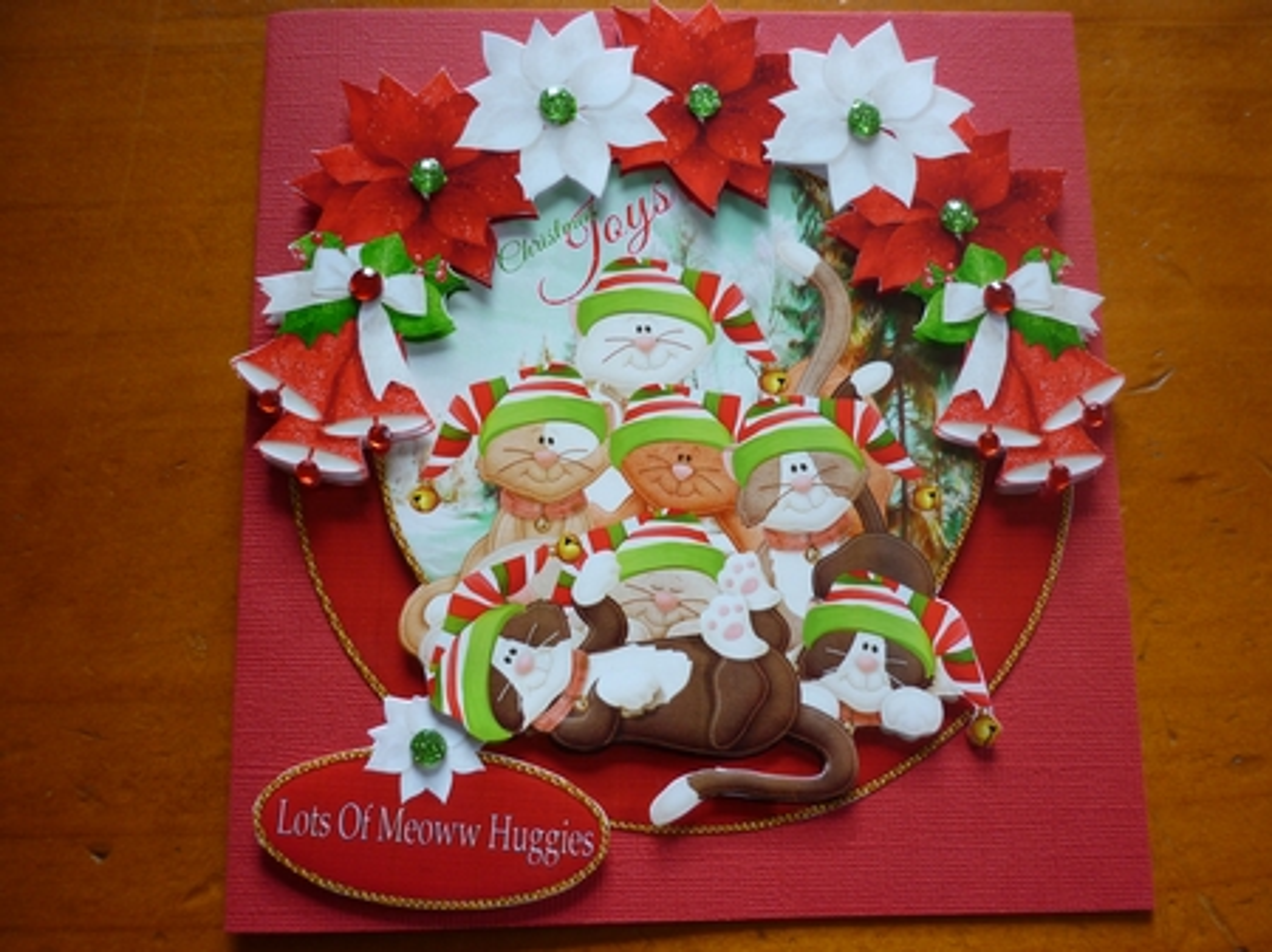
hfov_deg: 55.4
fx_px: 1212
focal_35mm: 33
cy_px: 476
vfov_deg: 42.9
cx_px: 636
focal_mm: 5.5
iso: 80
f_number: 2.8
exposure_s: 1/30
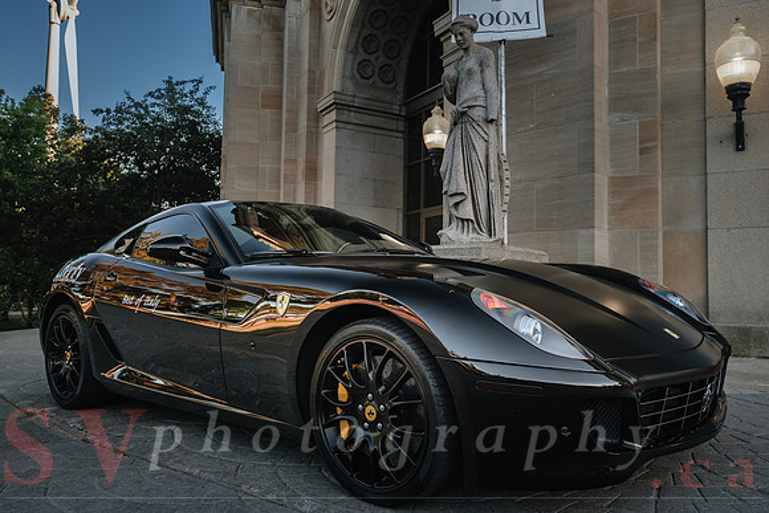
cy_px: 268
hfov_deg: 66.6
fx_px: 586
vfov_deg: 47.3
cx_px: 384
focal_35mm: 27
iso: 160
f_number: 5
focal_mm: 17.4
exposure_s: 1/30
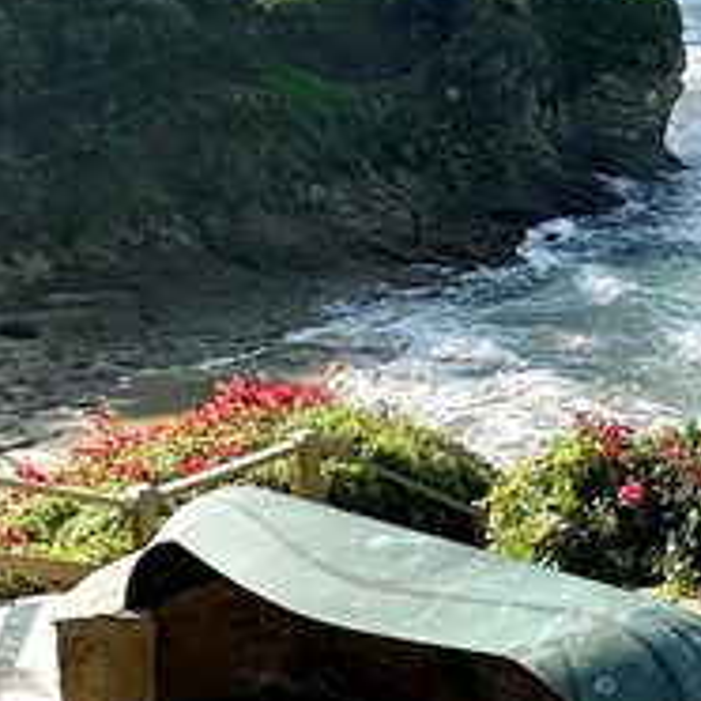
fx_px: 1558
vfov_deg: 25.4
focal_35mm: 68
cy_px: 335
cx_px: 773
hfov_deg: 23.7
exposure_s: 1/1887
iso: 50
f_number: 2.2
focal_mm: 2.22
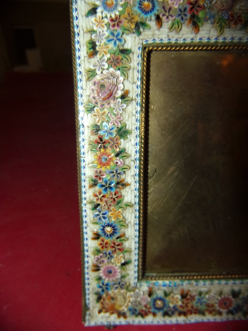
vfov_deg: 69.4
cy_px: 166
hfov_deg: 54.9
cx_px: 124
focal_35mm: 25
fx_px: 239
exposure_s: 1/34
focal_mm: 4.5
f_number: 3.5
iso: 80
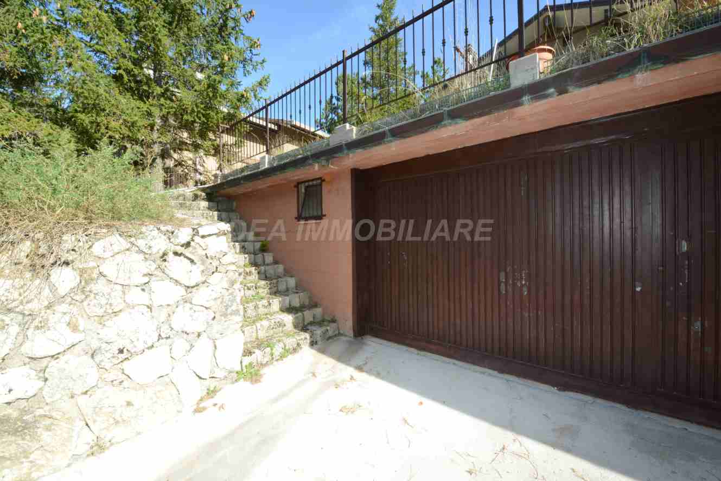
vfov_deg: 81.3
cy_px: 240
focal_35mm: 14
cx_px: 360
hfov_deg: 104.2
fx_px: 280
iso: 500
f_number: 22
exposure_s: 1/60
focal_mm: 14
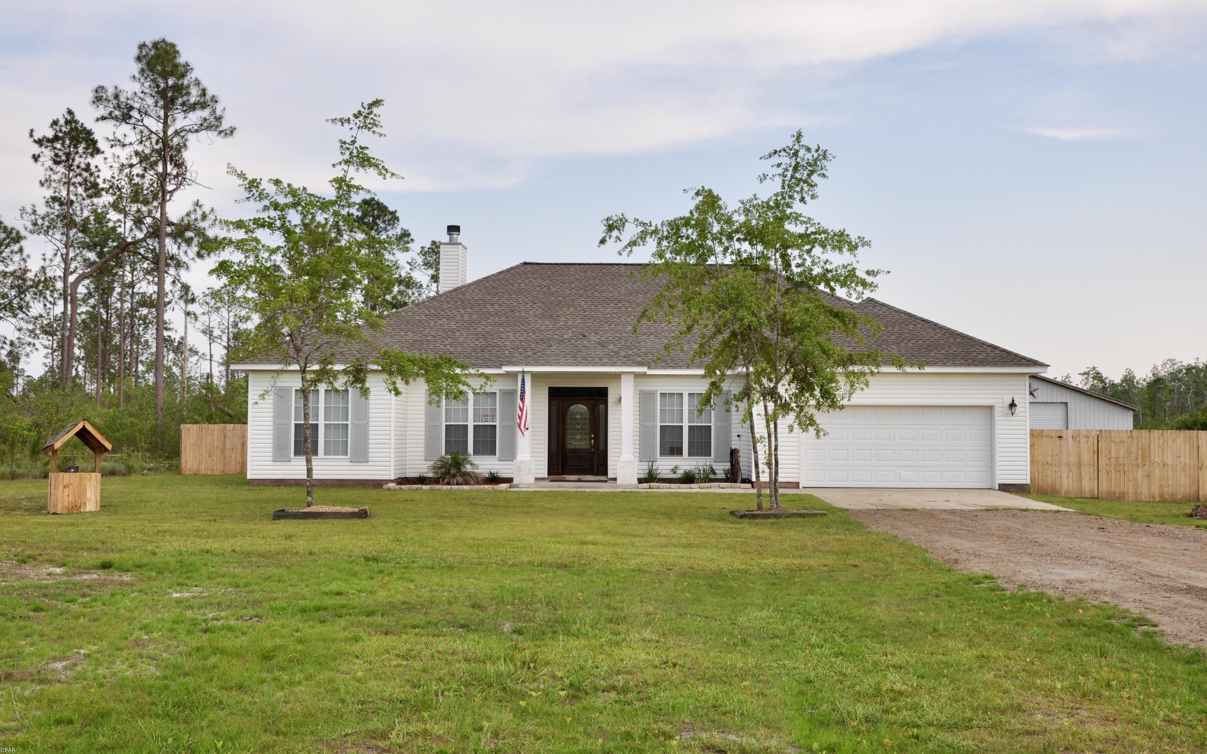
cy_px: 344
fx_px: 1414
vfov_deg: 29.8
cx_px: 634
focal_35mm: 43
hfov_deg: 46.2
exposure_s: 1/200
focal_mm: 26
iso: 200
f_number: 7.1
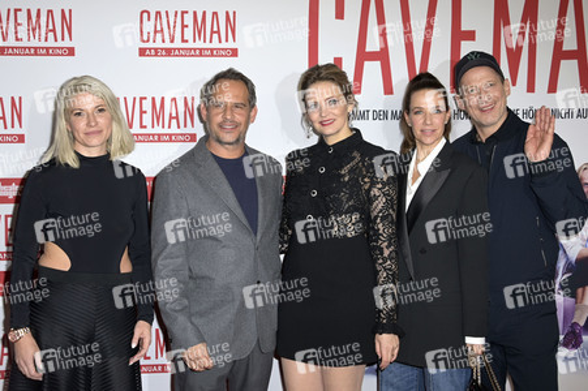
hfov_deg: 44.5
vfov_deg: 30.5
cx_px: 294
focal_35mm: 44
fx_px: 718
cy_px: 196
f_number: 5.6
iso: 400
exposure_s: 1/250
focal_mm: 44
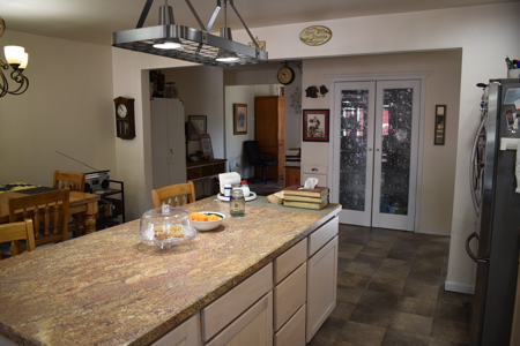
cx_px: 260
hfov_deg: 67.4
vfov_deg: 47.9
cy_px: 173
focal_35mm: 27
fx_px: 390
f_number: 4
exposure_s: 1/60
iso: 400
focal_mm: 18
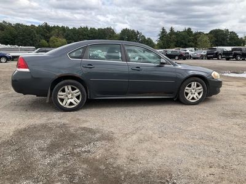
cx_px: 123
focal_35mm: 29
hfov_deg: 61.7
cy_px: 92
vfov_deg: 48.2
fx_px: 206
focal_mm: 3
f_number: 1.8
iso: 25
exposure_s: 1/816
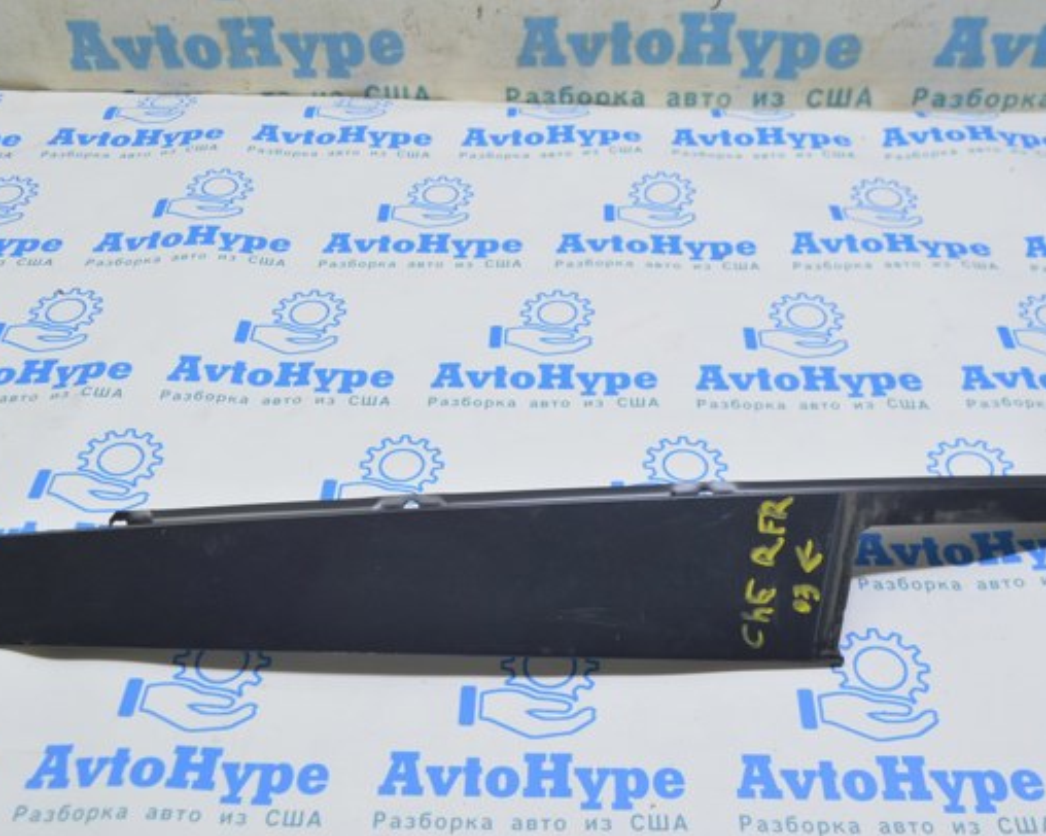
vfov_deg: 38.2
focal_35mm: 39
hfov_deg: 46.9
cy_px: 436
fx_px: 1207
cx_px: 529
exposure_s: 1/20
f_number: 5.6
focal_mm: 22
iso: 400
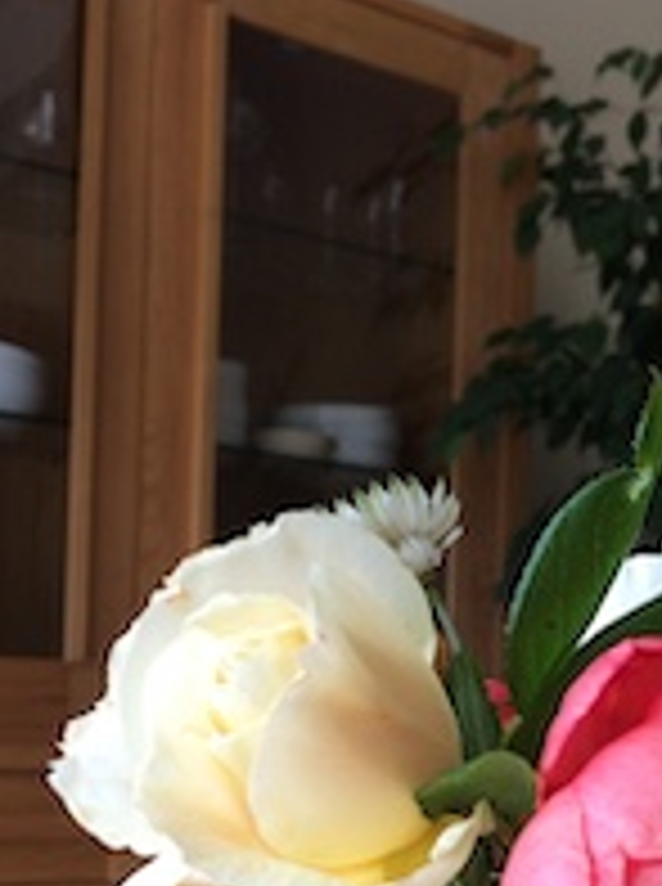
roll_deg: -1.4
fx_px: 1509
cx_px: 635
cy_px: 706
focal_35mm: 59
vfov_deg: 31.9
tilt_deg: -1.5
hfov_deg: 23.8
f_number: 2.2
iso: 64
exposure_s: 1/100
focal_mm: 4.15
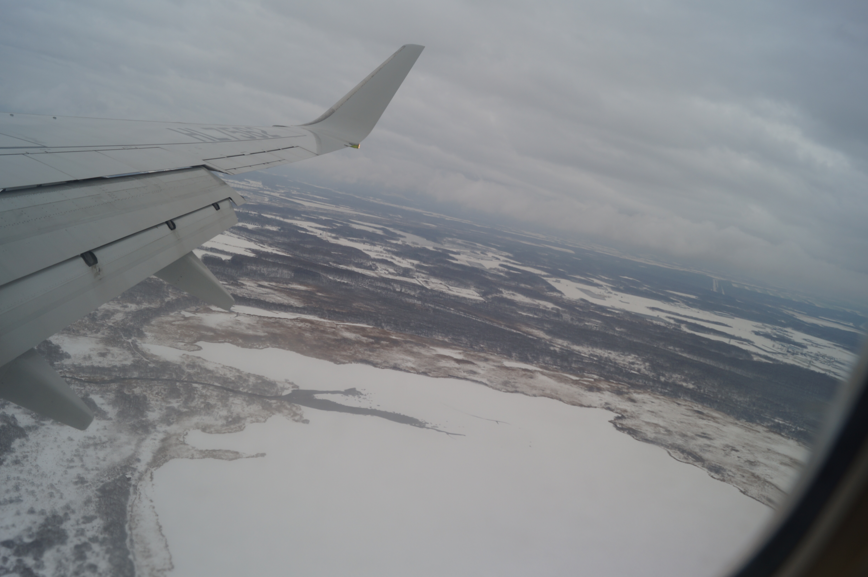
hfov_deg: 67.4
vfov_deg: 47.8
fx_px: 650
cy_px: 288
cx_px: 434
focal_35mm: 27
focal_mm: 18
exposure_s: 1/250
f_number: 8
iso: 100
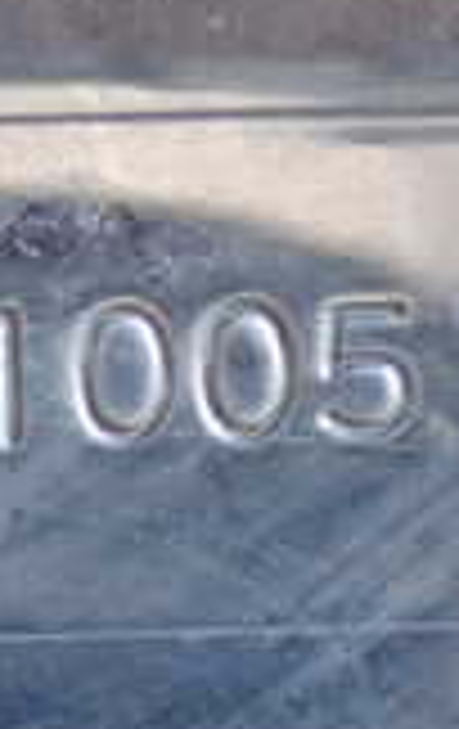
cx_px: 441
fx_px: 6391
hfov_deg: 4.1
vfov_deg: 6.5
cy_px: -63
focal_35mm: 321
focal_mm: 14.62
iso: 640
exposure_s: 1/80
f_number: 4.3
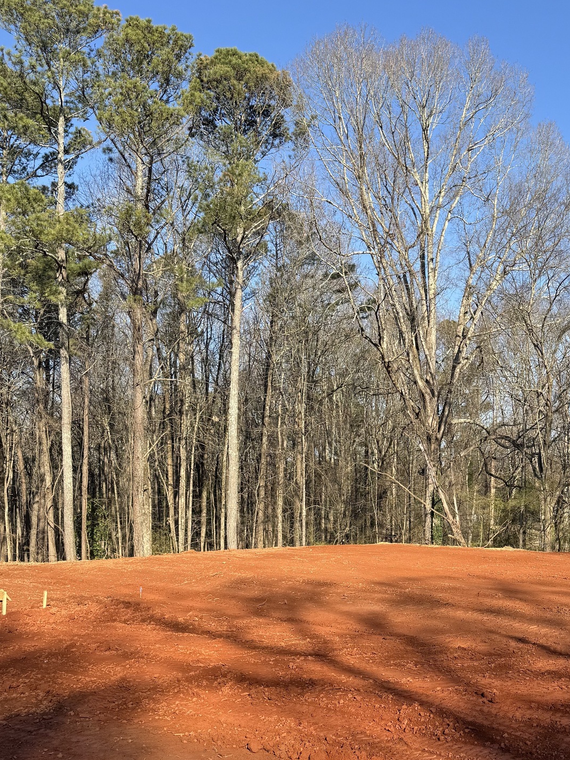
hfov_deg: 36.1
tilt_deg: +0.6
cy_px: 468
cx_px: 418
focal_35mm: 39
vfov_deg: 47.5
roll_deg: -1.0
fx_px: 857
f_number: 1.78
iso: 80
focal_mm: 6.76
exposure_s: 1/2252
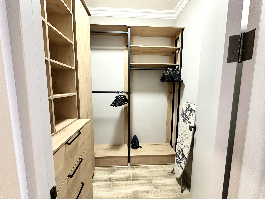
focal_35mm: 14
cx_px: 132
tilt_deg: -6.5
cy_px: 100
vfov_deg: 85.7
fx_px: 107
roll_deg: +0.1
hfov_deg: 102.1
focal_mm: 2.22
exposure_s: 1/50
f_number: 2.2
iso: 640
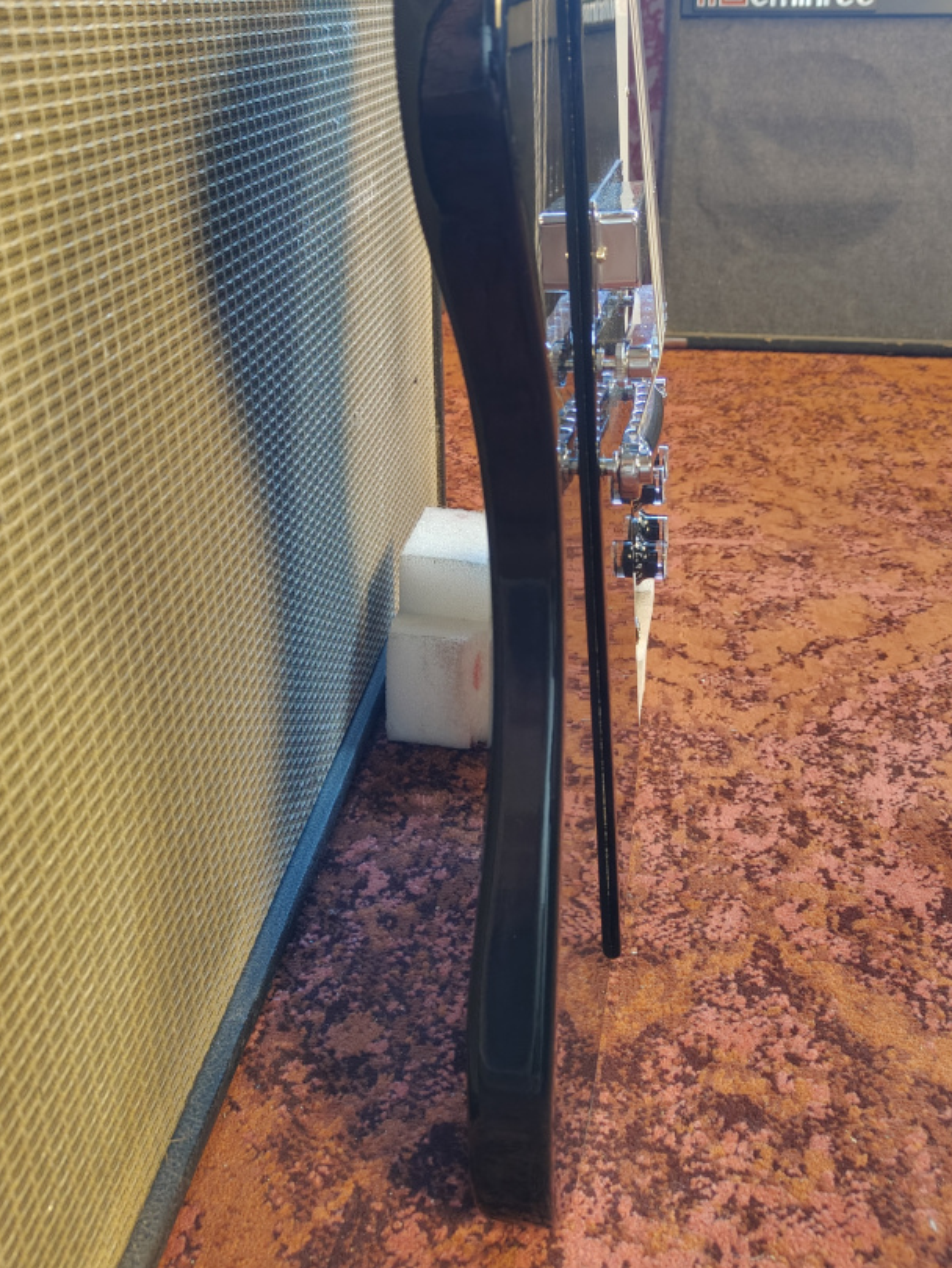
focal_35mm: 32
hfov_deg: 44.2
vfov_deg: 56.0
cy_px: 457
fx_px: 1173
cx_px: 476
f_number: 1.8
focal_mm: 5.59
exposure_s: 1/33
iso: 800
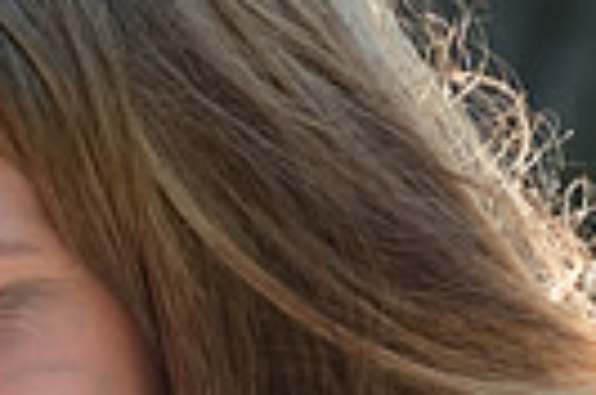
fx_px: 7085
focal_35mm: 429
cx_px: -132
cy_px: 1028
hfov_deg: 4.8
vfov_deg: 3.1
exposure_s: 1/320
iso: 400
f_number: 5
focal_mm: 98
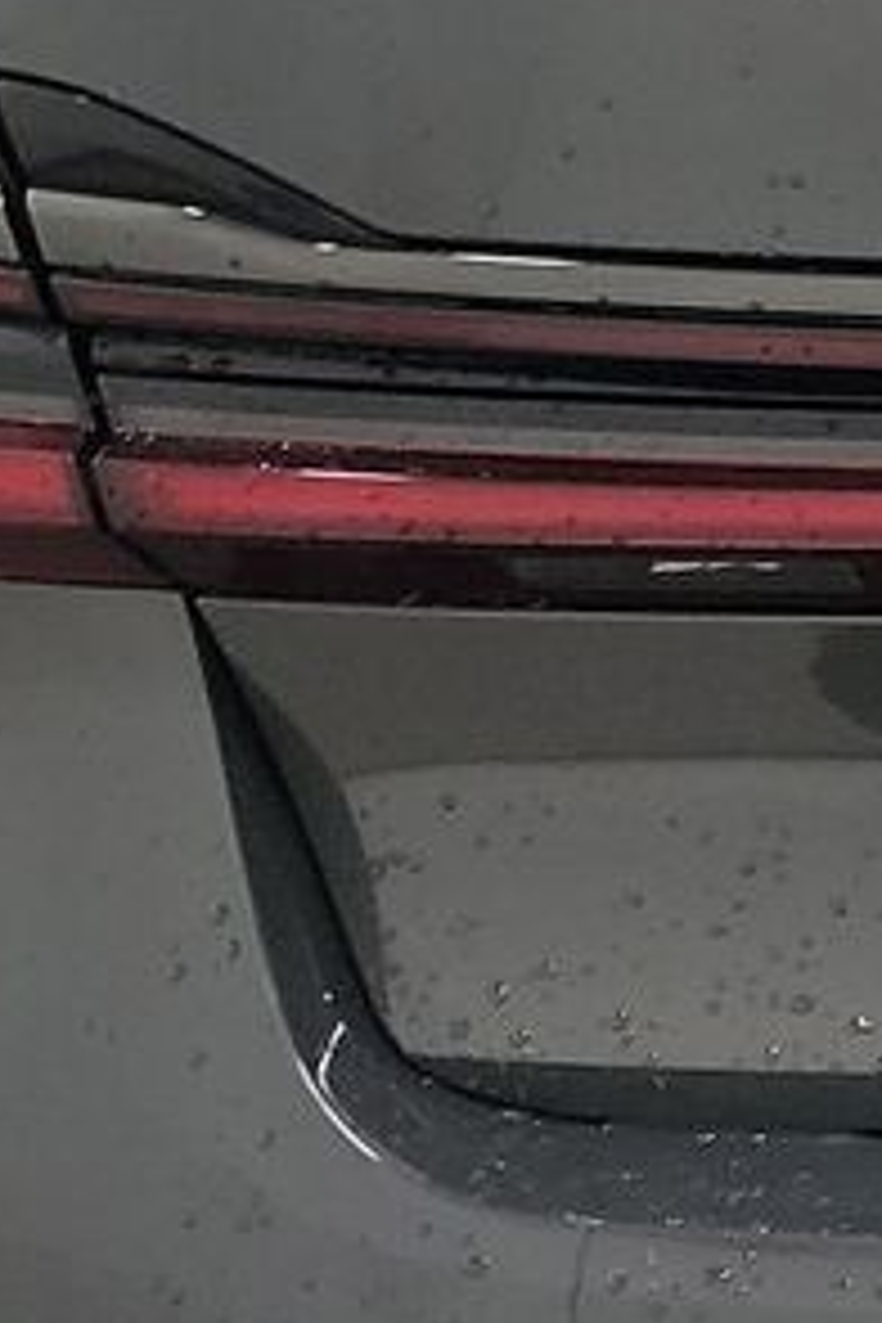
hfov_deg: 8.6
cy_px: 261
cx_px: 2556
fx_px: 4998
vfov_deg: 15.0
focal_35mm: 136
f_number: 1.8
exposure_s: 1/59
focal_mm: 6.7
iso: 321
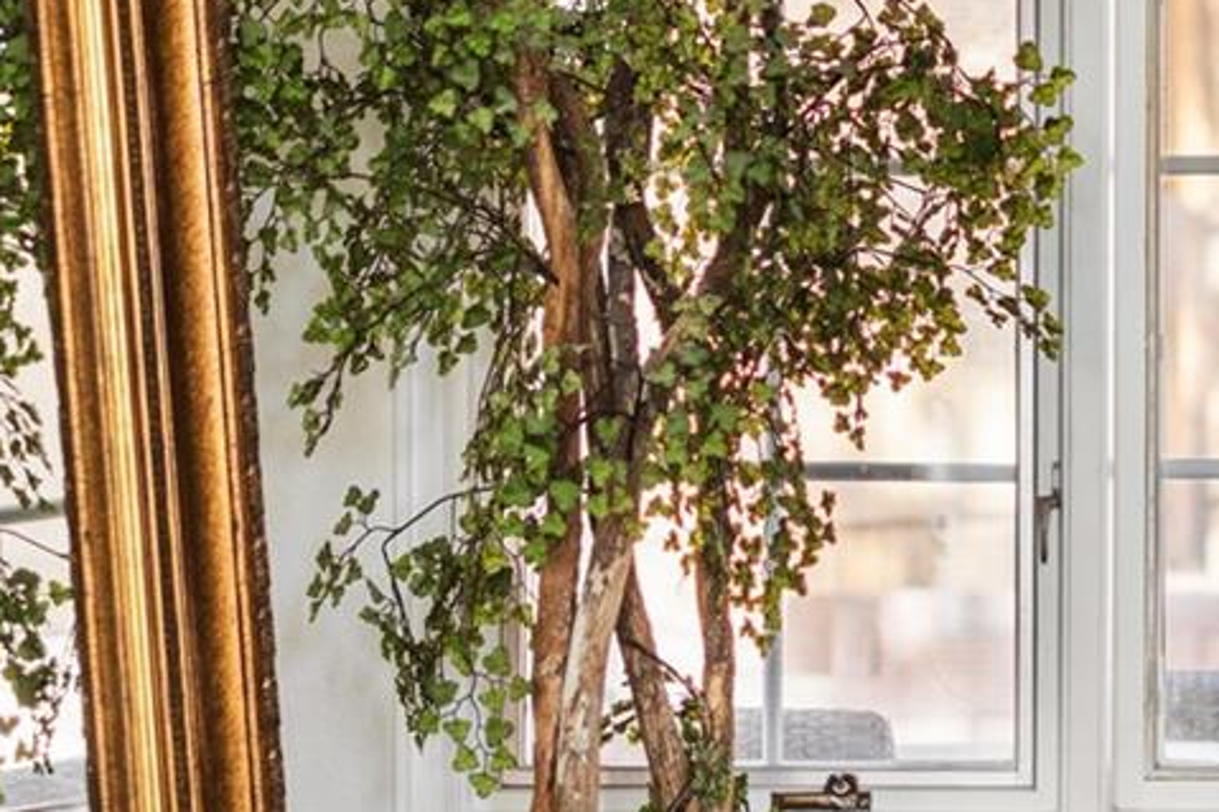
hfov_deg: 12.1
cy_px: 568
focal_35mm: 167
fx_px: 5653
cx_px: 1359
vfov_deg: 8.2
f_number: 1.8
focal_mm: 50
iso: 500
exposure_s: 1/50
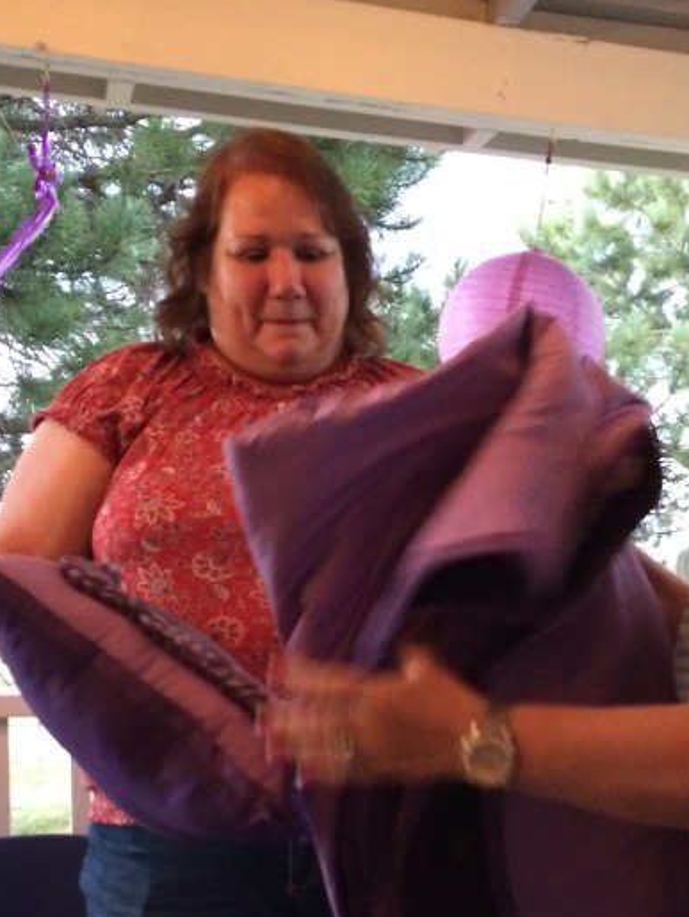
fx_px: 1272
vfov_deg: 38.3
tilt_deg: -5.1
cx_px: 449
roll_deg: +0.6
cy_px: 717
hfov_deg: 30.1
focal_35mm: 48
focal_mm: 4.15
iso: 320
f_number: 2.2
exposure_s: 1/15
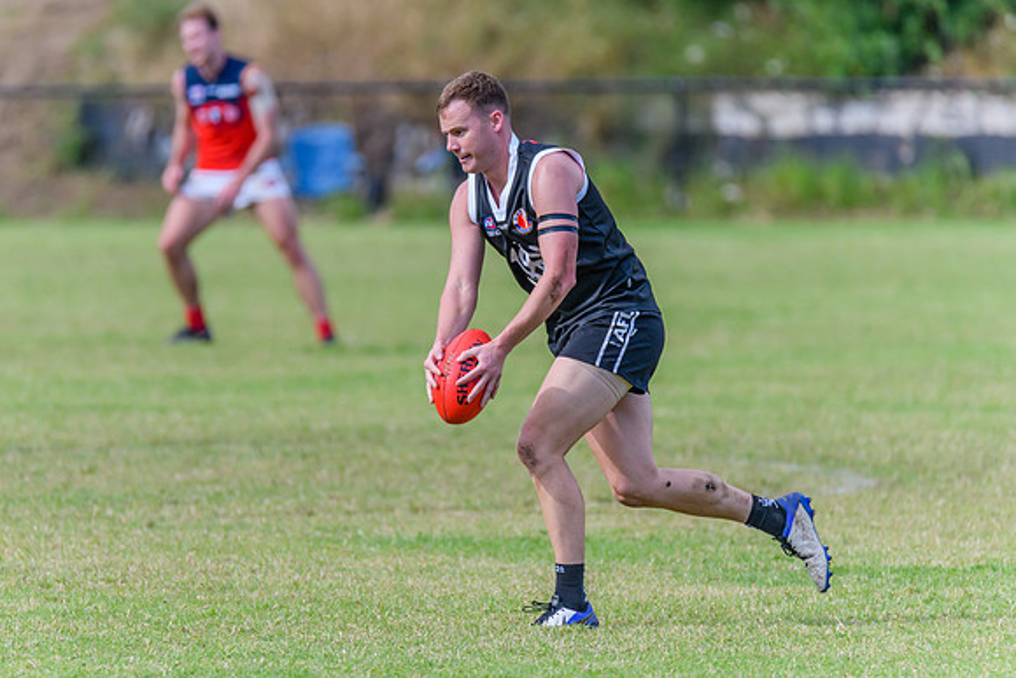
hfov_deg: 3.0
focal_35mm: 682
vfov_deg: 2.0
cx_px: 454
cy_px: 324
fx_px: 19239
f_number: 6.3
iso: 1400
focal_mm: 600
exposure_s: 1/2000
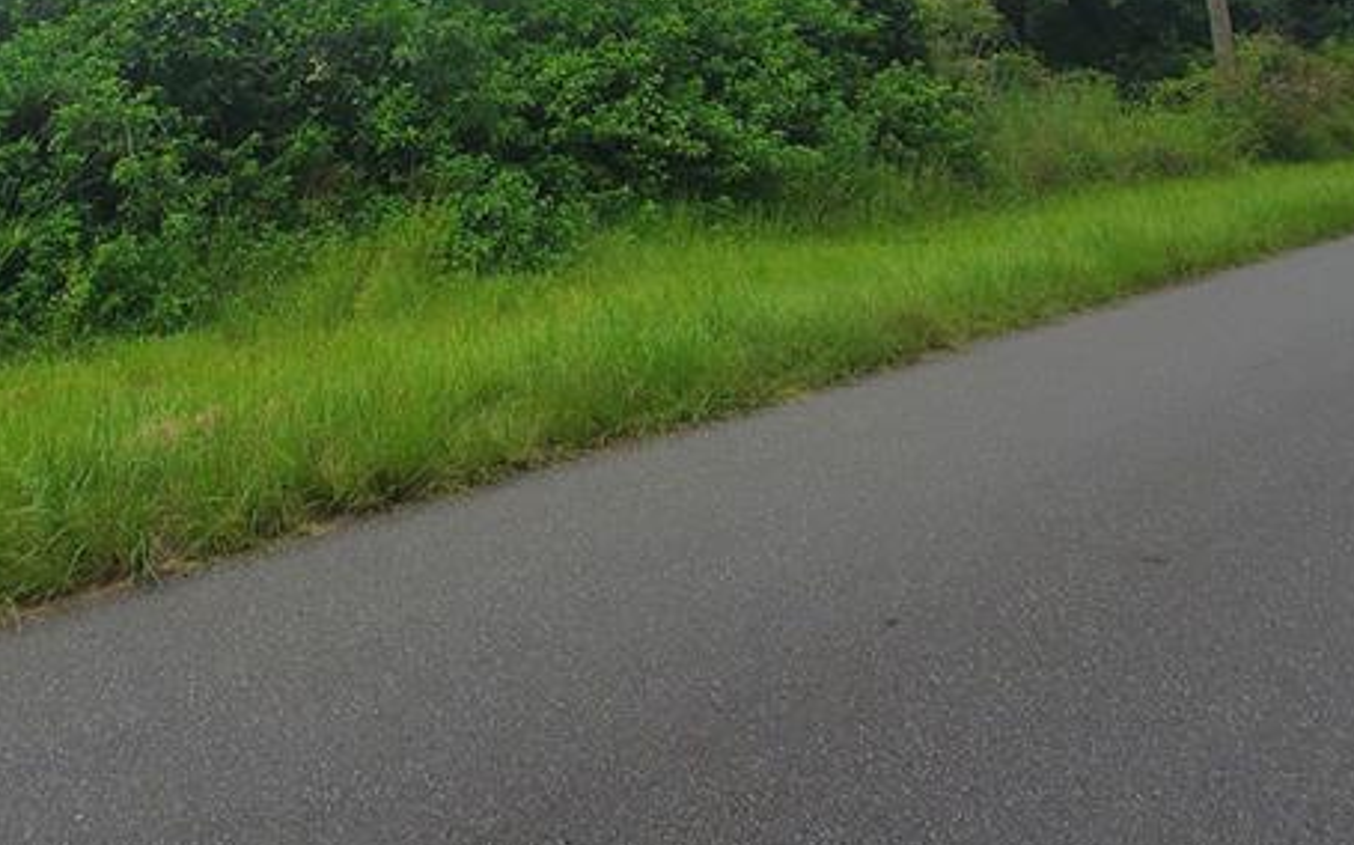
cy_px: -277
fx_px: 1144
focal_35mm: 31
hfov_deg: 60.3
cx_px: 497
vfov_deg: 30.8
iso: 50
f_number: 2.2
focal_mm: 1.8
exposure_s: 1/1468
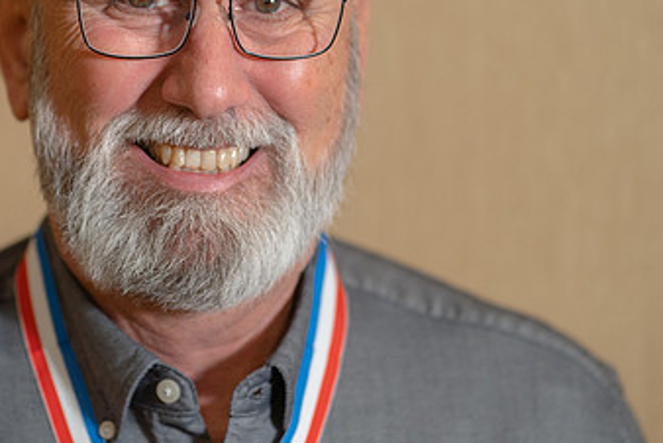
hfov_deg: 12.6
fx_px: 2986
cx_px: 171
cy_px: 107
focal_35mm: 162
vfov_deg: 8.5
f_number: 1.8
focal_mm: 85
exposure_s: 1/200
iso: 500
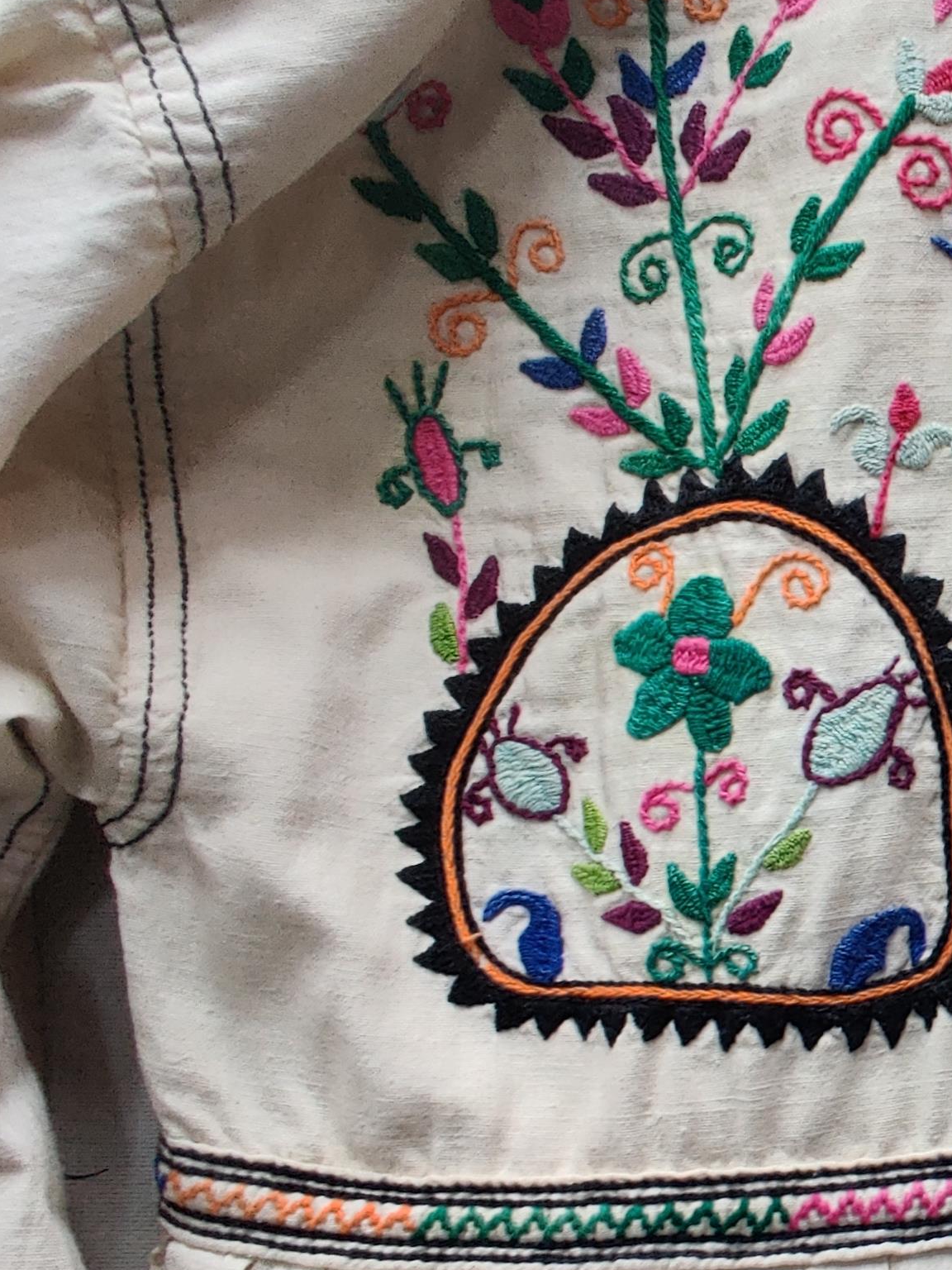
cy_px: 828
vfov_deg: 47.2
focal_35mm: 39
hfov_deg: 28.7
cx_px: 1292
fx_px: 1430
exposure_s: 1/50
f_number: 2.2
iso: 500
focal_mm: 2.25
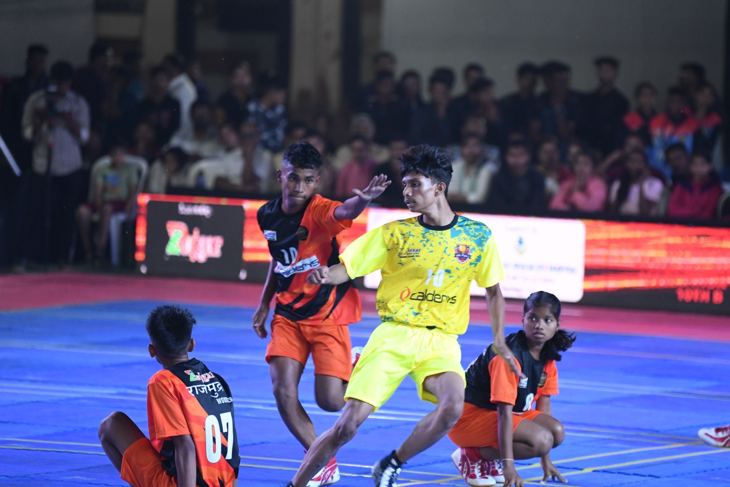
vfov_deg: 6.5
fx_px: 4258
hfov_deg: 9.8
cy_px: 216
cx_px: 427
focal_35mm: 210
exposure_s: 1/500
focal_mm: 175
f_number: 2.8
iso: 2500
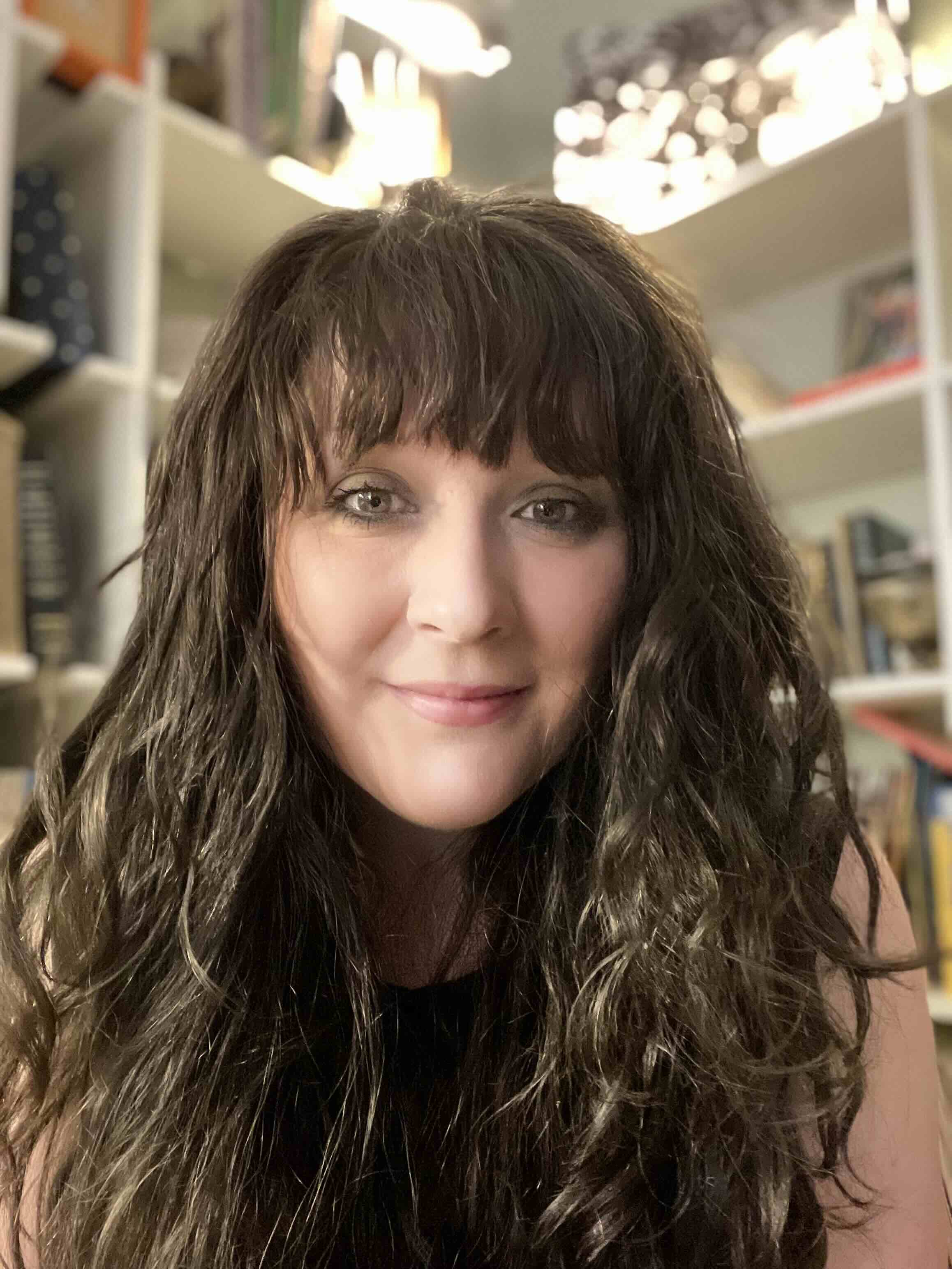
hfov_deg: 46.8
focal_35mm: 30
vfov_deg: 60.0
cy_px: 634
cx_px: 476
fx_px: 1100
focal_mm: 2.71
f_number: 2.2
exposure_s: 1/15
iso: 640
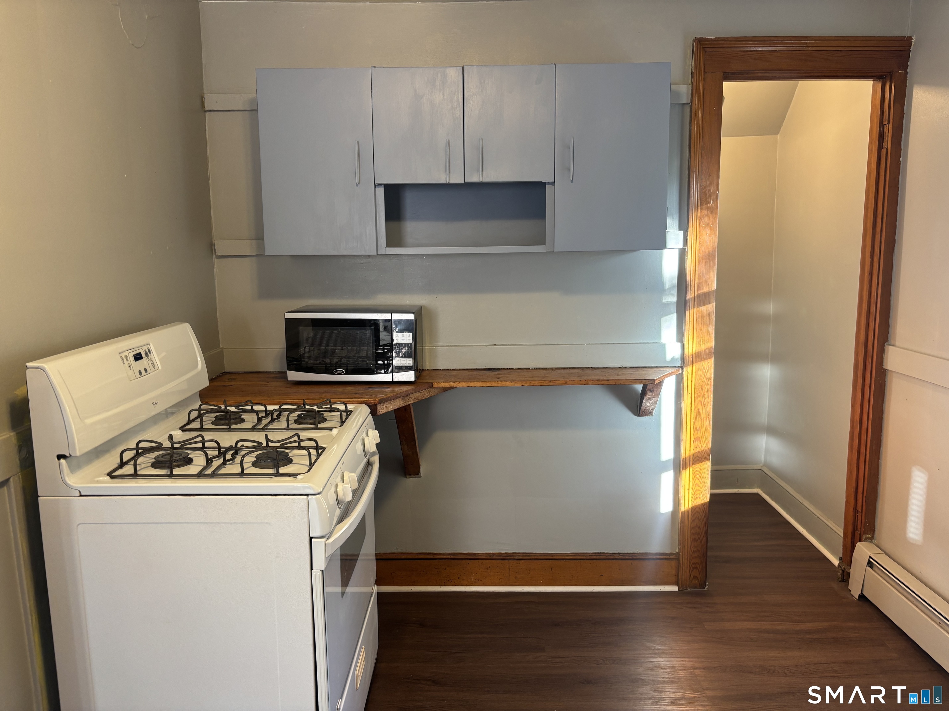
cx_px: 474
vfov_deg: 53.1
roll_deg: +1.0
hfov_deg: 67.3
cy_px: 356
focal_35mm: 26
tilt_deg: -9.0
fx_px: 713
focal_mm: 5.96
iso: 100
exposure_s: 1/60
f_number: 1.6
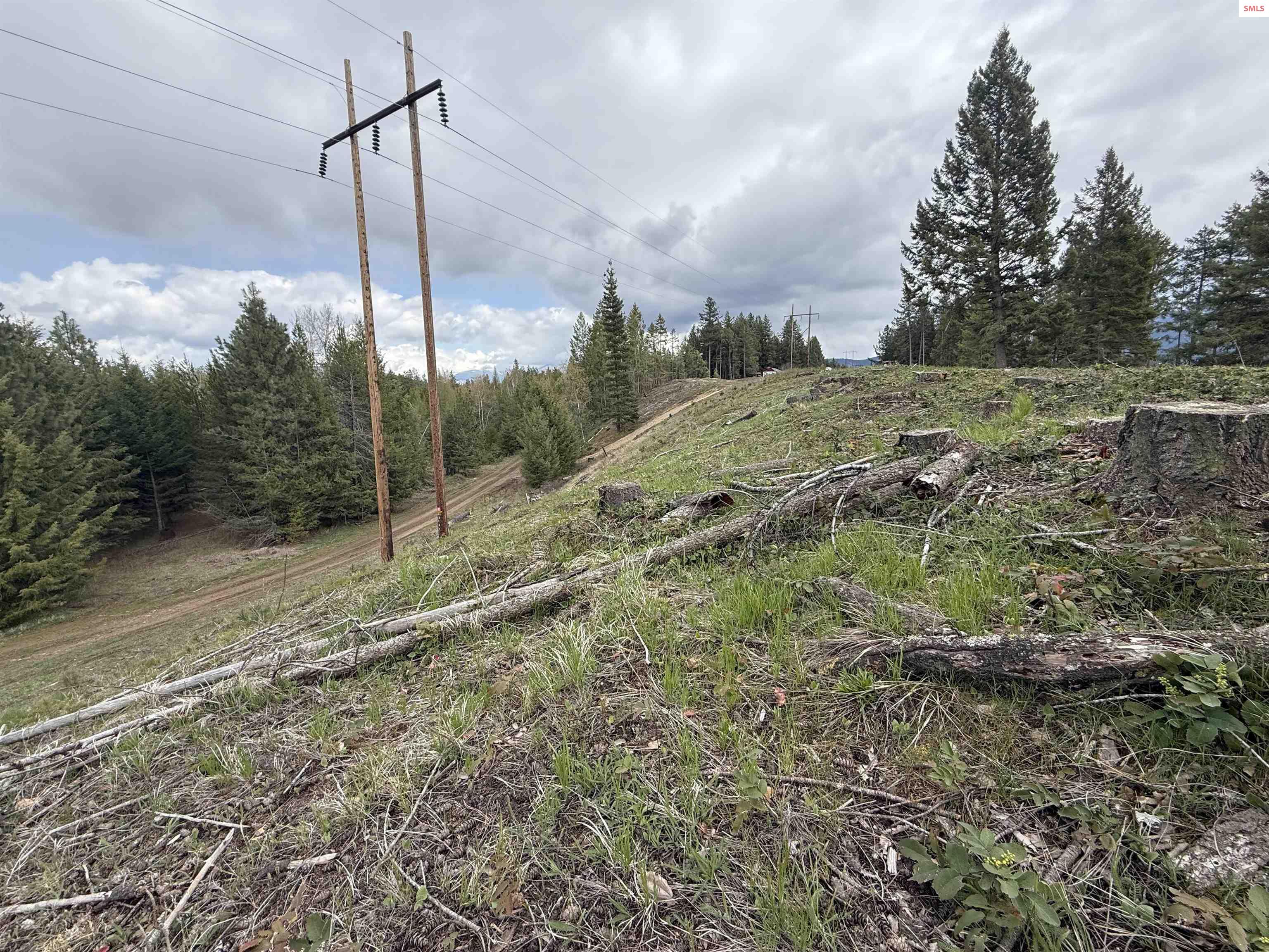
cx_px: 634
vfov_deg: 85.7
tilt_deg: -9.5
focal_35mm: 14
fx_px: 513
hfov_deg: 102.1
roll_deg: +0.6
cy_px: 476
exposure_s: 1/942
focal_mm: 2.22
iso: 50
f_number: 2.2
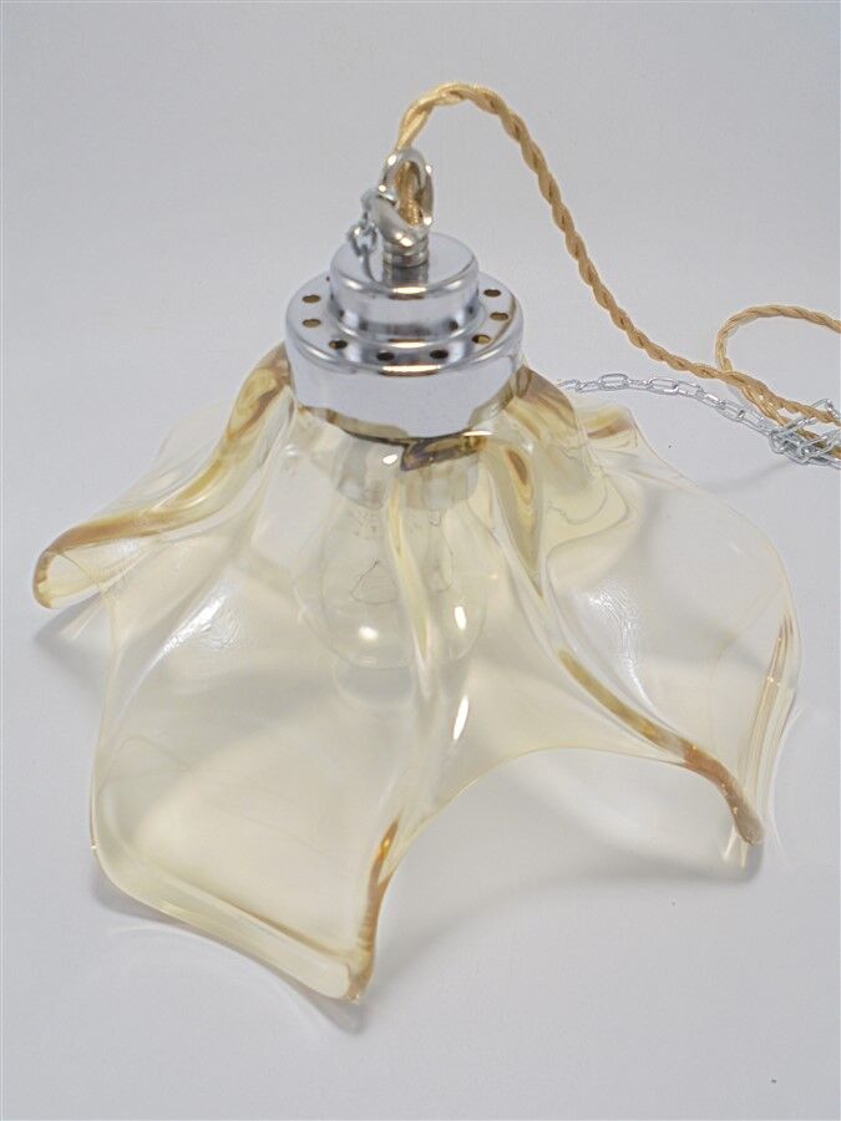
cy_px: 560
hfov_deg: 48.2
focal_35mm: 29
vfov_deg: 61.7
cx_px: 420
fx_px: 939
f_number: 3.7
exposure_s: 1/80
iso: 100
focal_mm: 5.3
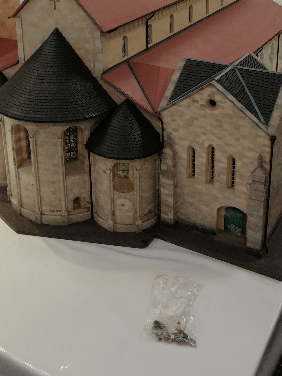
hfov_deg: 29.6
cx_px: 115
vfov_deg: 37.2
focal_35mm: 49
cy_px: 64
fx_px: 532
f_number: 1.8
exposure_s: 1/50
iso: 63
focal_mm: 3.95
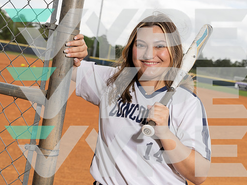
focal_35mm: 59
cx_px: 129
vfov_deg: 24.8
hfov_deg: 32.7
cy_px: 93
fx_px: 421
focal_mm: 54
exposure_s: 1/250
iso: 100
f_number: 6.3
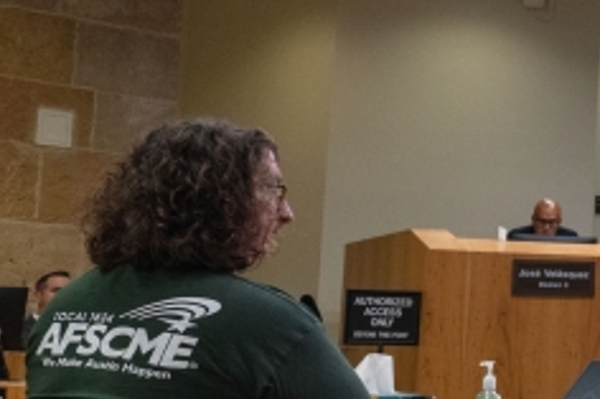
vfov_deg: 15.3
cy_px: 183
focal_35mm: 89
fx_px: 1482
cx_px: 1152
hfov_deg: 17.4
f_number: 6.3
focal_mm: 21
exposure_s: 1/125
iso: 1600
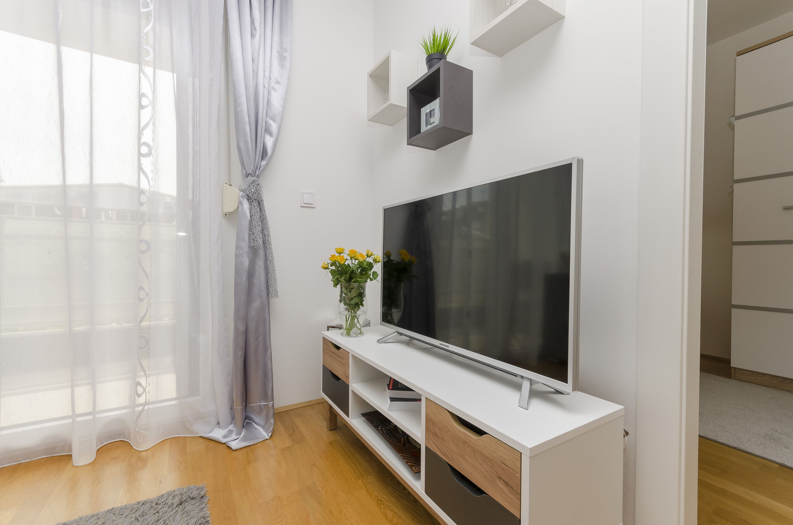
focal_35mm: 15
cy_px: 262
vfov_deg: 77.1
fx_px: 330
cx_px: 396
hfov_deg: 100.5
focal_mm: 10
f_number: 8
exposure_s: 1/125
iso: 200
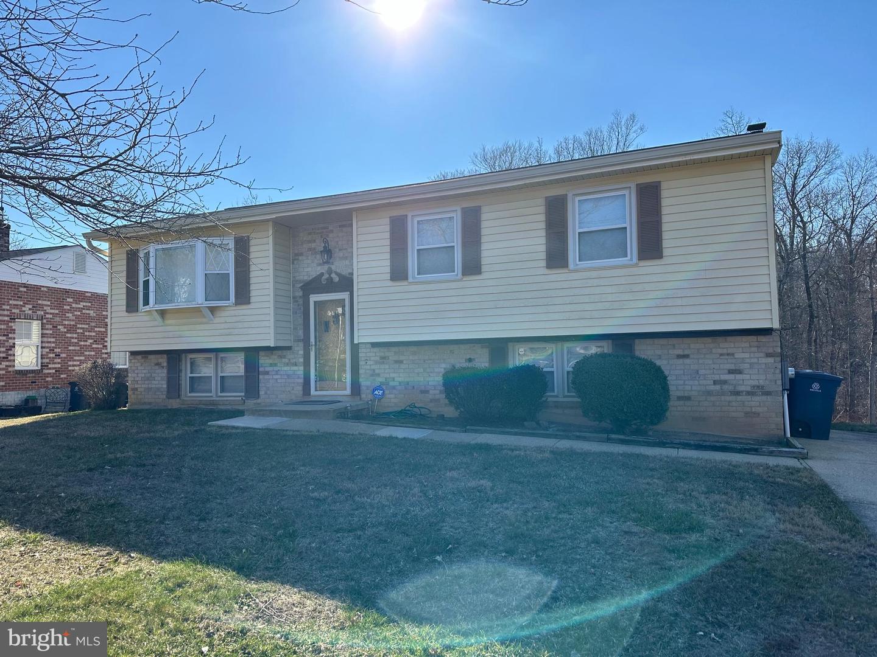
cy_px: 328
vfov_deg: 56.8
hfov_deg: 71.6
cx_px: 438
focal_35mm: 24
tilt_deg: +2.5
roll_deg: +0.5
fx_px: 608
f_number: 1.78
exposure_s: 1/4016
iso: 80
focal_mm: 6.86
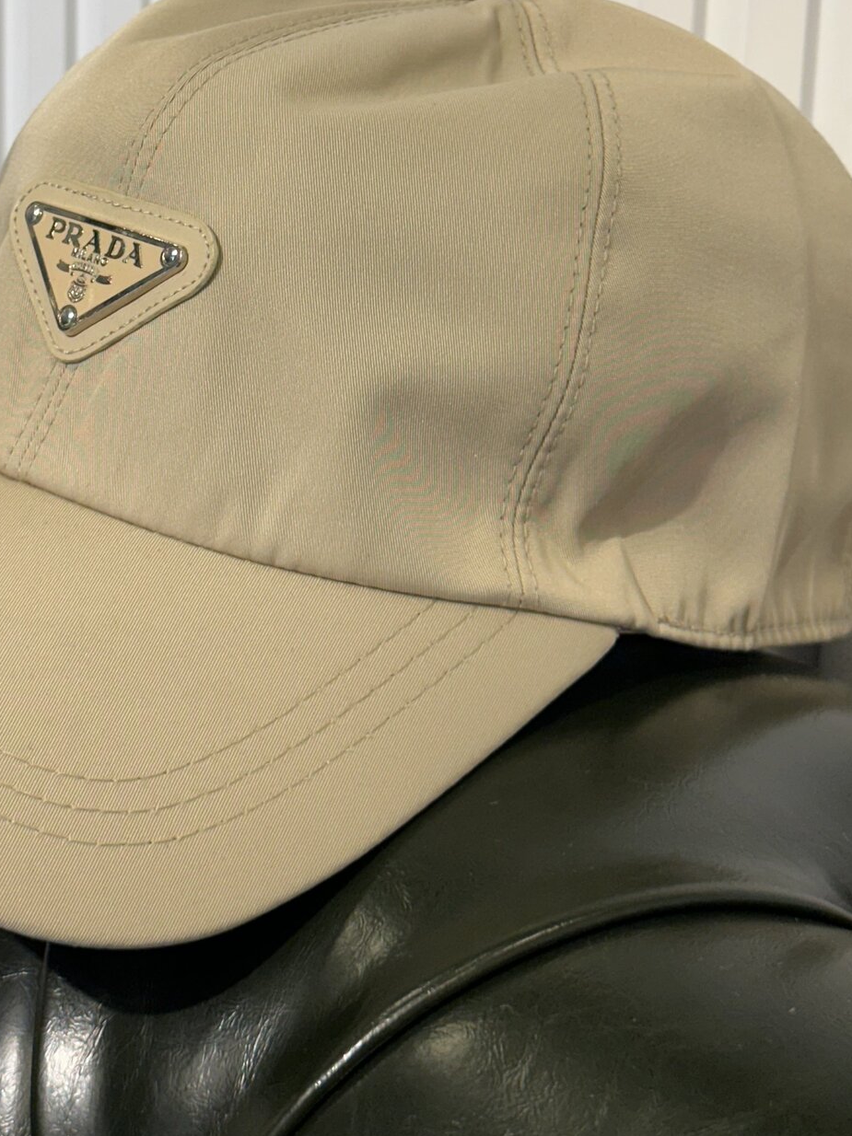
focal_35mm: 83
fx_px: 2725
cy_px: 243
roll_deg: -1.2
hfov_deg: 17.7
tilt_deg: -11.9
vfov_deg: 23.3
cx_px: 228
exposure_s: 1/100
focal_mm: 6.86
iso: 50
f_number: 1.78
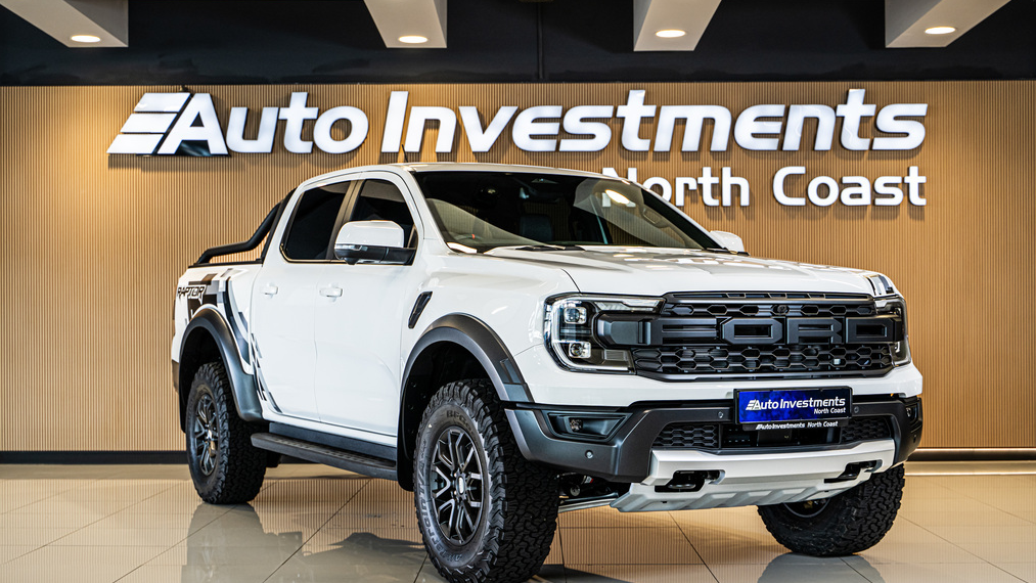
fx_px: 1511
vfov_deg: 21.8
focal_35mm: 55
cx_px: 522
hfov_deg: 37.8
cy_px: 328
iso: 500
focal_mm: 52
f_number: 4
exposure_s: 1/125
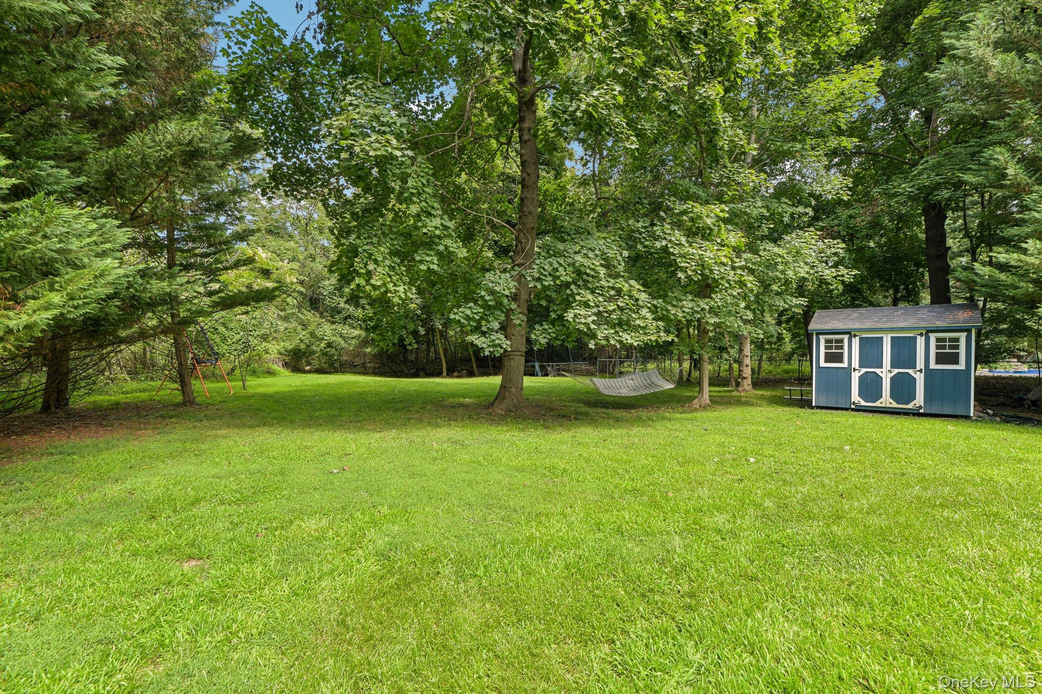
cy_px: 347
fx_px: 463
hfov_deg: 96.7
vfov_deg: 73.7
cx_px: 521
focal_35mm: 16
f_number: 9
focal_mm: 16
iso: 160
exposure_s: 1/50
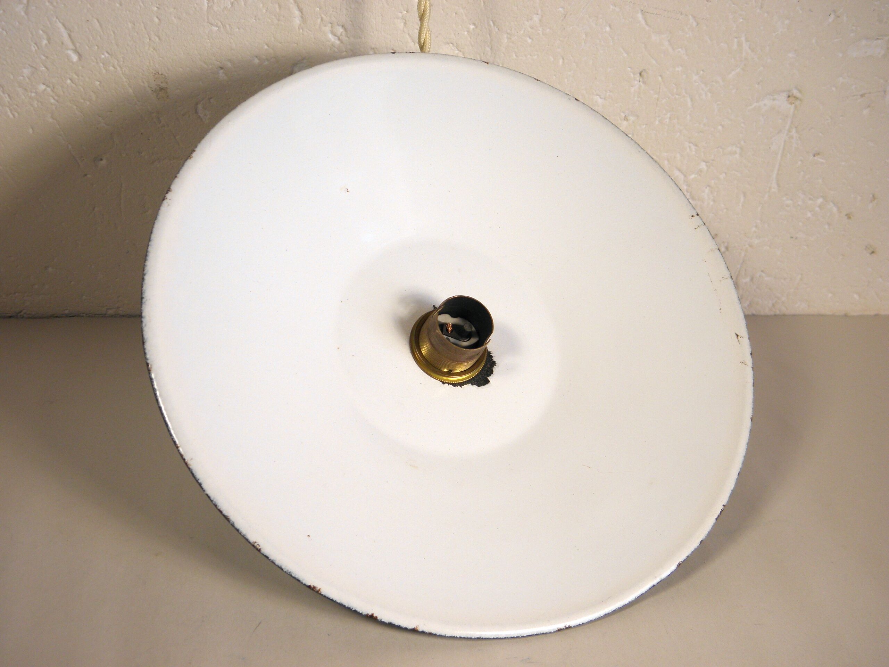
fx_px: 1002
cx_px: 444
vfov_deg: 36.8
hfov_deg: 47.9
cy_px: 334
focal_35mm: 39
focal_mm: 7.1
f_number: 3.8
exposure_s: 1/160
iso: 100
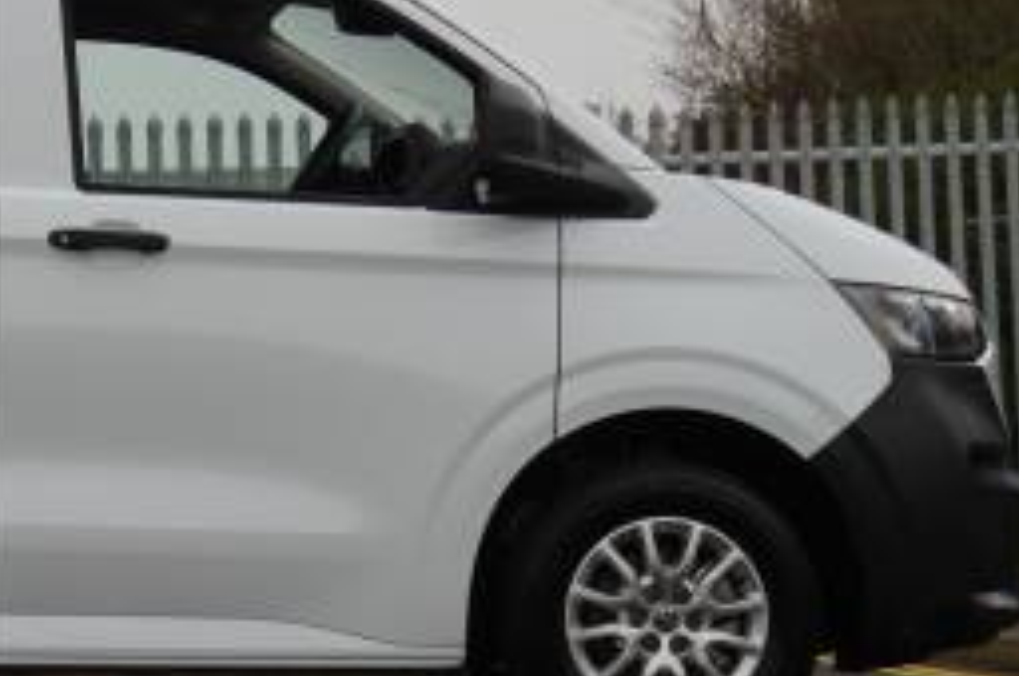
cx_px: -84
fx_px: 3710
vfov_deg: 10.4
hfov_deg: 15.3
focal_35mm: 131
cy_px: 235
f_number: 5.6
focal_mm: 35
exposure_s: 1/60
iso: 100
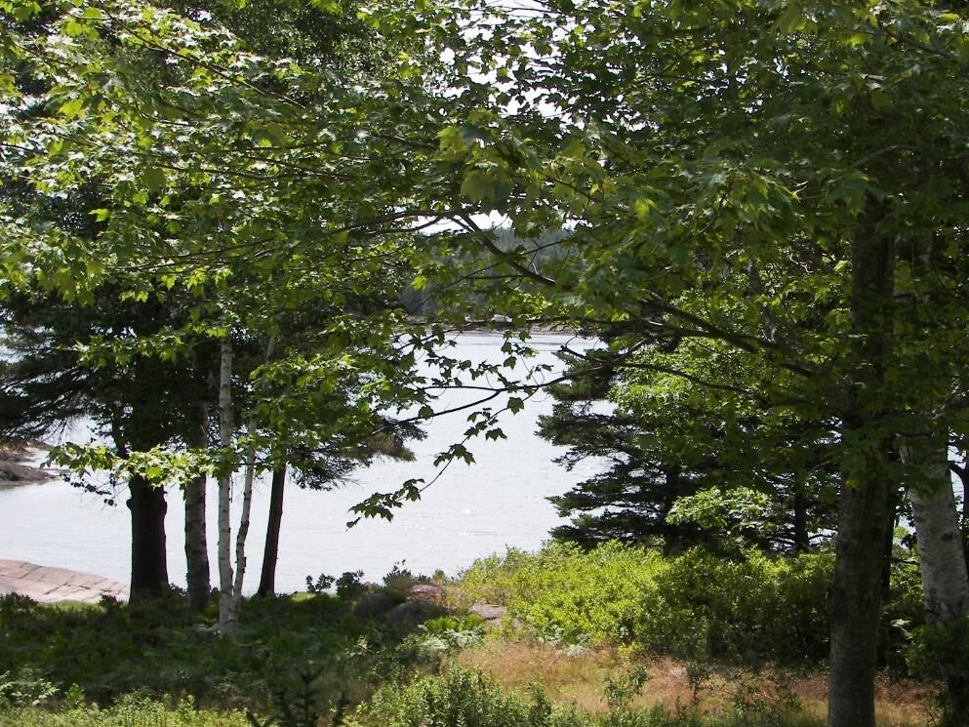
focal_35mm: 66
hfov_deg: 29.4
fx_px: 1848
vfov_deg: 22.3
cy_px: 354
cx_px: 493
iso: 50
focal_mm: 10.6
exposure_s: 1/500
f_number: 2.8
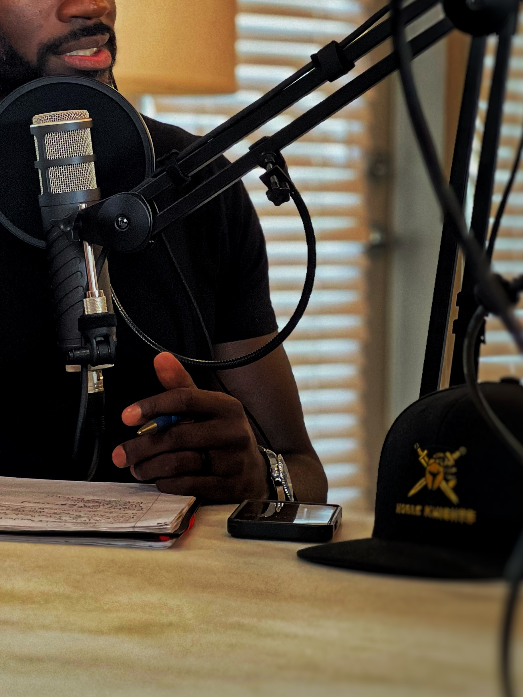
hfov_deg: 10.0
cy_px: 50
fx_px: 2982
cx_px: 49
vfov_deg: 13.2
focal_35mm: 148
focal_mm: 9
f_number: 2.8
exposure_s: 1/40
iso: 250
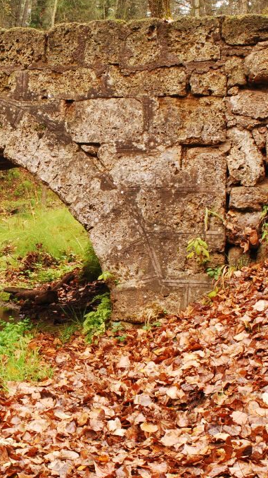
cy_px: 239
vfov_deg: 36.6
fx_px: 721
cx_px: 20
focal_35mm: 57
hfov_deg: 20.6
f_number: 18
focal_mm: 24
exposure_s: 1
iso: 100
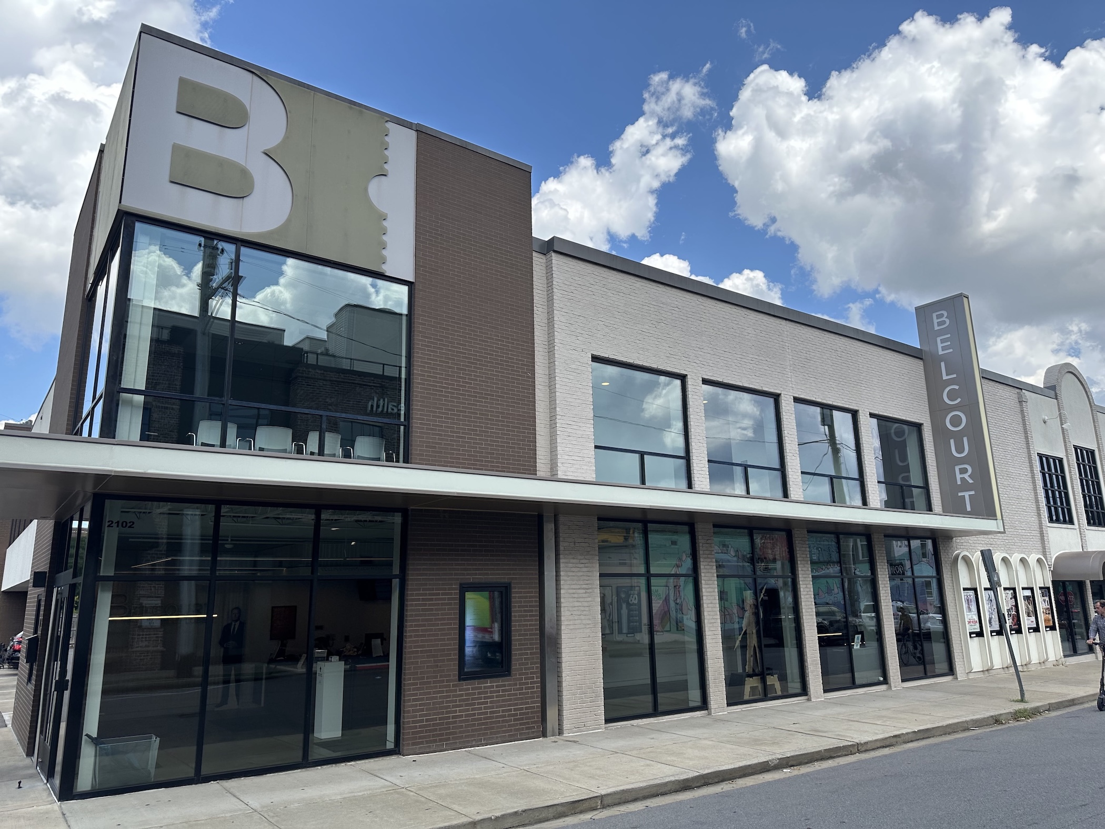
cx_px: 552
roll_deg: +1.2
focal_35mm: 24
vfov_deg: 56.8
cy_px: 414
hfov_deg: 71.6
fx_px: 766
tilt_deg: +13.5
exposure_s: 1/2882
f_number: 1.78
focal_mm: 6.86
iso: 80
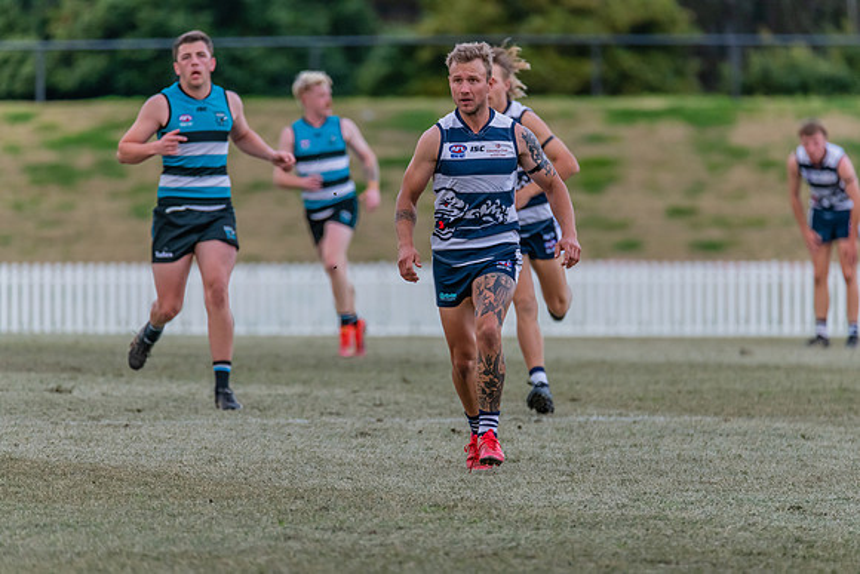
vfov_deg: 2.9
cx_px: 430
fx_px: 11279
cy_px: 287
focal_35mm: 472
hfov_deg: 4.4
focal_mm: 460
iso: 1800
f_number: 6.3
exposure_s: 1/2000
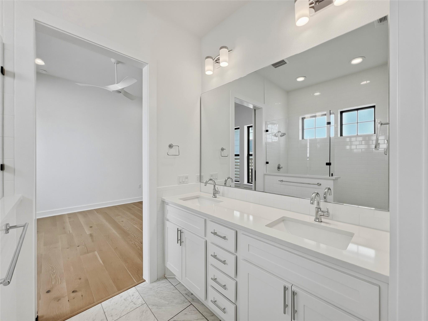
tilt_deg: -0.7
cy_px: 160
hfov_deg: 106.2
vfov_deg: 89.9
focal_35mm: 13
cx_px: 214
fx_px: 161
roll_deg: -0.2
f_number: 1.8
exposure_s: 1/120
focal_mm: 1.6
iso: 40
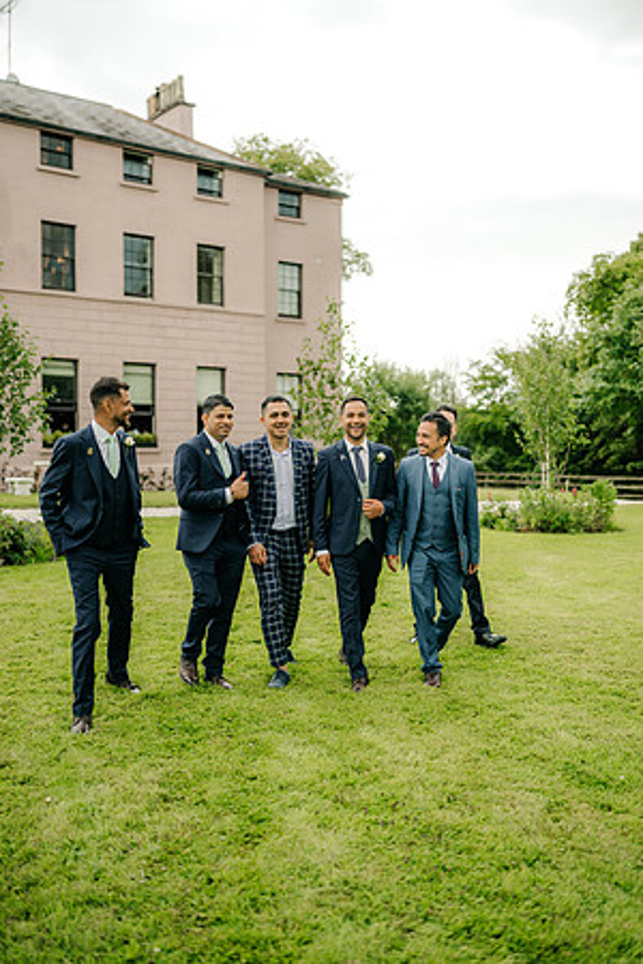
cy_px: 482
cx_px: 322
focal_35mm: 35
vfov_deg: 54.4
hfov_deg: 37.9
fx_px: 938
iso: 100
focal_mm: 35
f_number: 1.6
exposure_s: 1/640
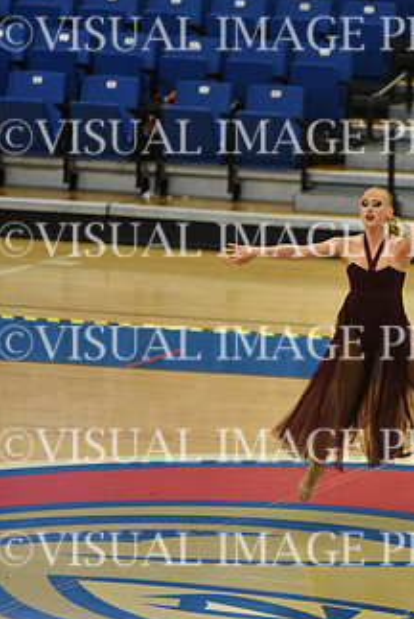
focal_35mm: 359
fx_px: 6179
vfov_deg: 5.7
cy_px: 291
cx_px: 367
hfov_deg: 3.8
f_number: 2.8
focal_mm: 200
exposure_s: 1/1000
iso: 8000
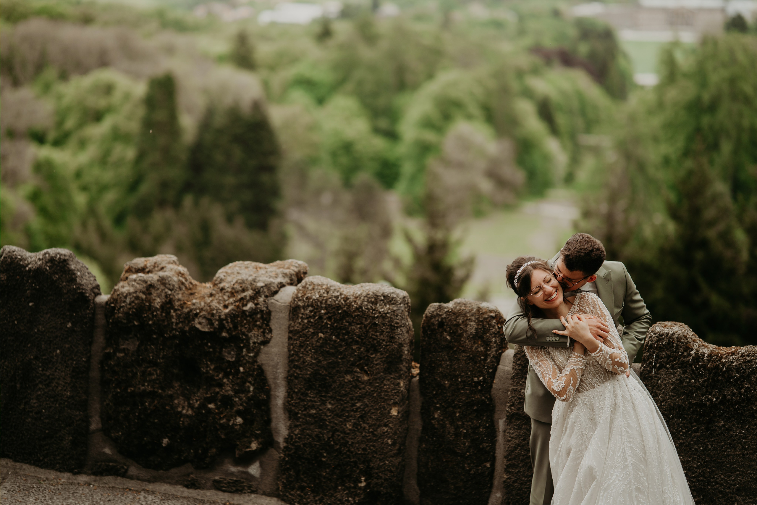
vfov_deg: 16.1
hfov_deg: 23.9
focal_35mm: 85
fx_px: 1787
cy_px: 252
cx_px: 378
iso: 200
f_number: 1.6
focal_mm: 85
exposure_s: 1/1250
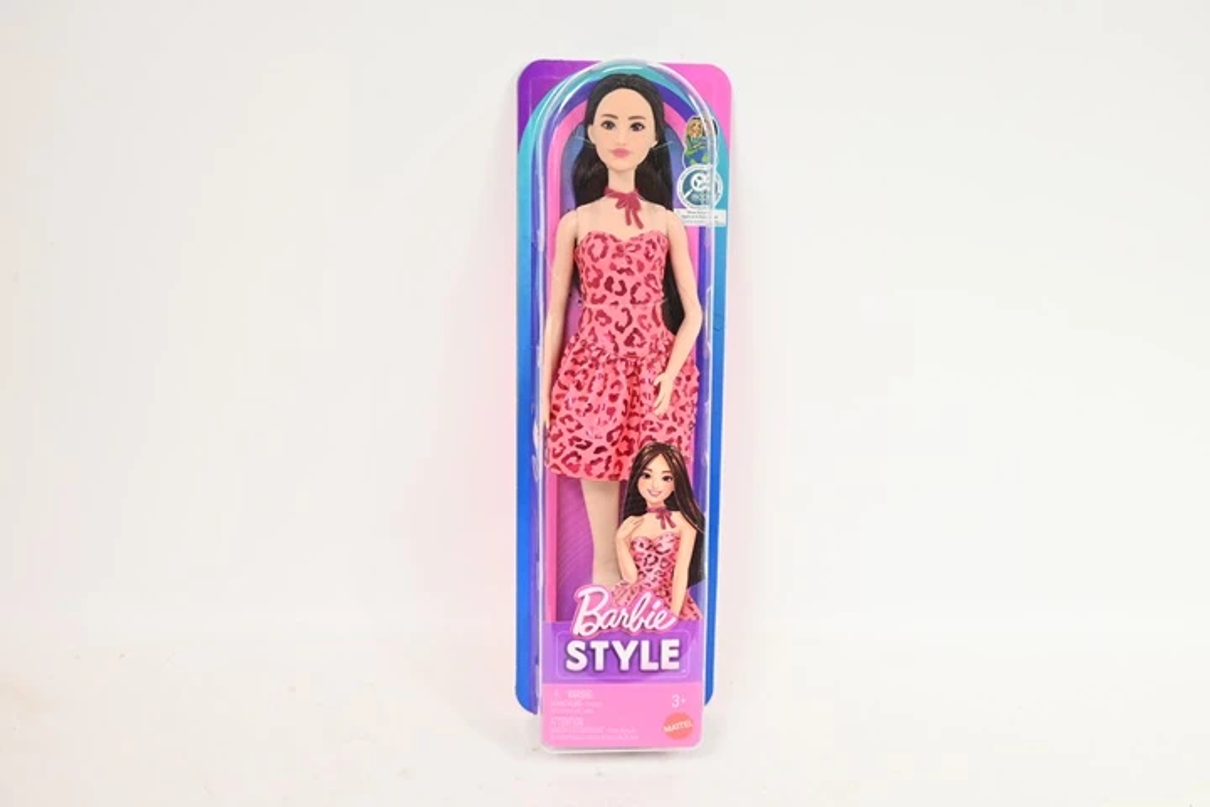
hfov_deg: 56.1
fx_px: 1134
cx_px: 605
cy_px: 404
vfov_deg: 39.1
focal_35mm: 34
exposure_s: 1/125
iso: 400
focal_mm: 22.5
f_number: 4
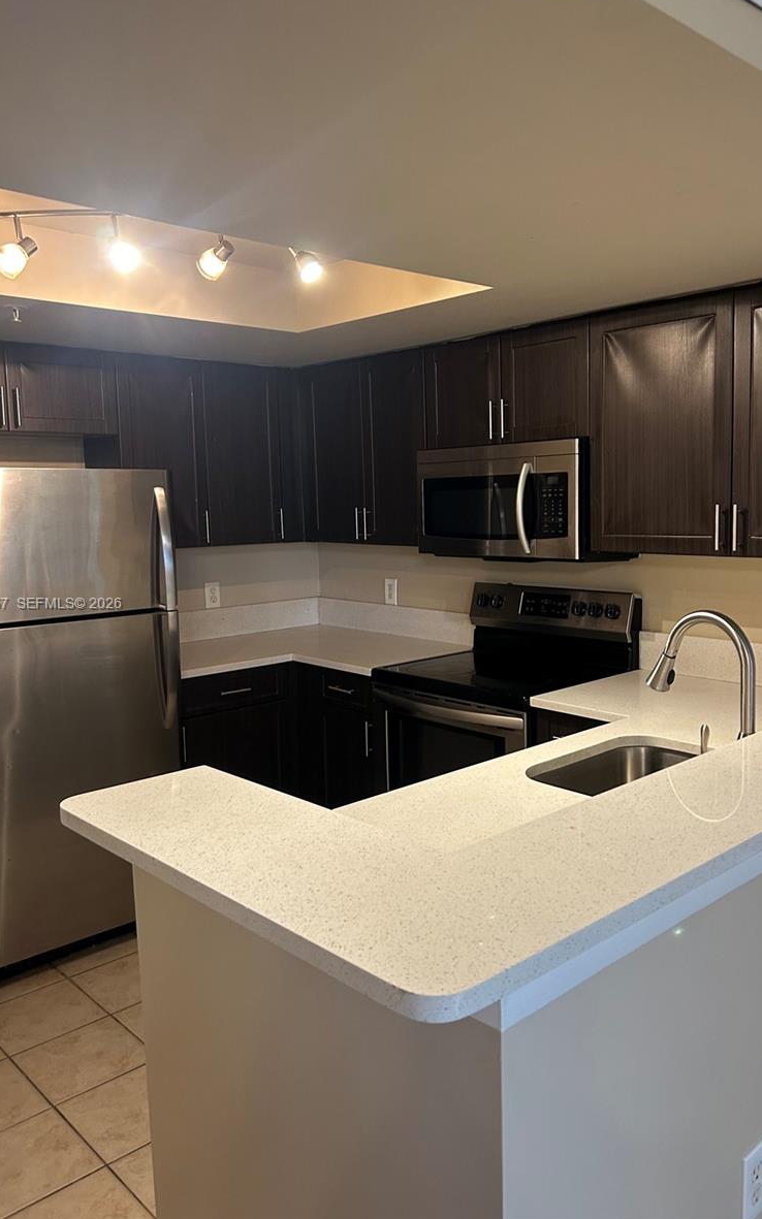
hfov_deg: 44.5
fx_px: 930
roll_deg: +1.9
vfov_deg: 66.5
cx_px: 395
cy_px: 605
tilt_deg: -7.3
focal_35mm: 28
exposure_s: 1/60
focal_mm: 5.7
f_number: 1.5
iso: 160
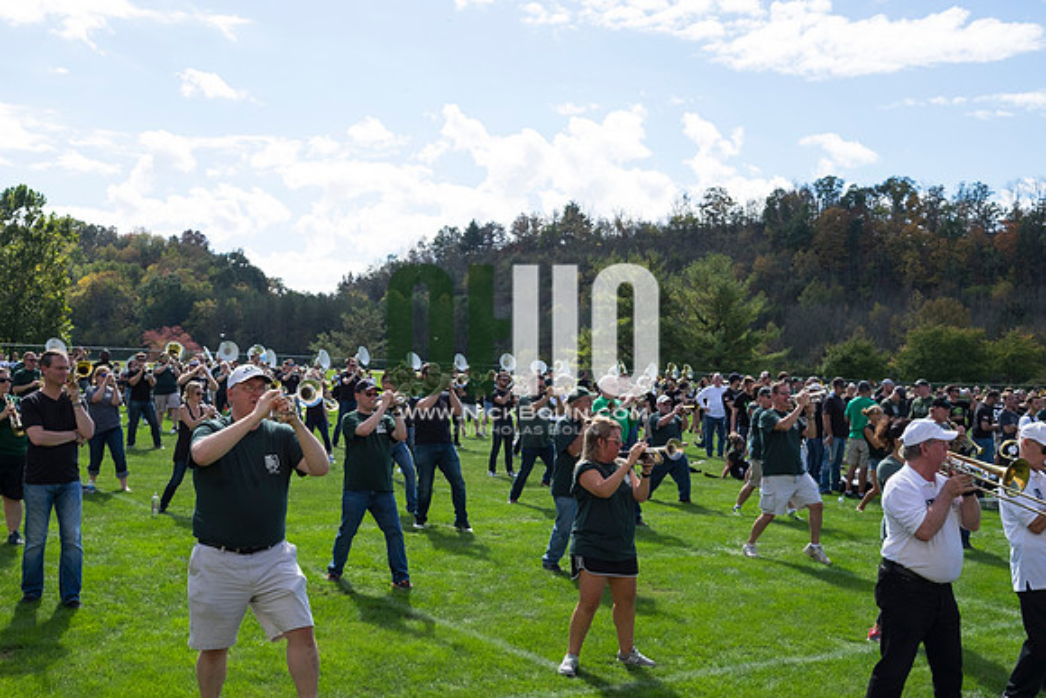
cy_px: 349
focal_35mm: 41
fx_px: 1192
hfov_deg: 47.4
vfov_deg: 32.6
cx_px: 523
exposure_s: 1/400
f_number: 6.4
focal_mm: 27
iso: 200
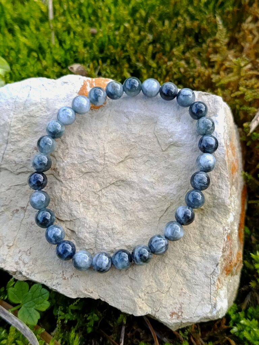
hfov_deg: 30.3
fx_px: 479
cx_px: 130
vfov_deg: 39.7
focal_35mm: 48
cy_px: 172
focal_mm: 5.24
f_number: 1.7
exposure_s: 1/100
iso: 103
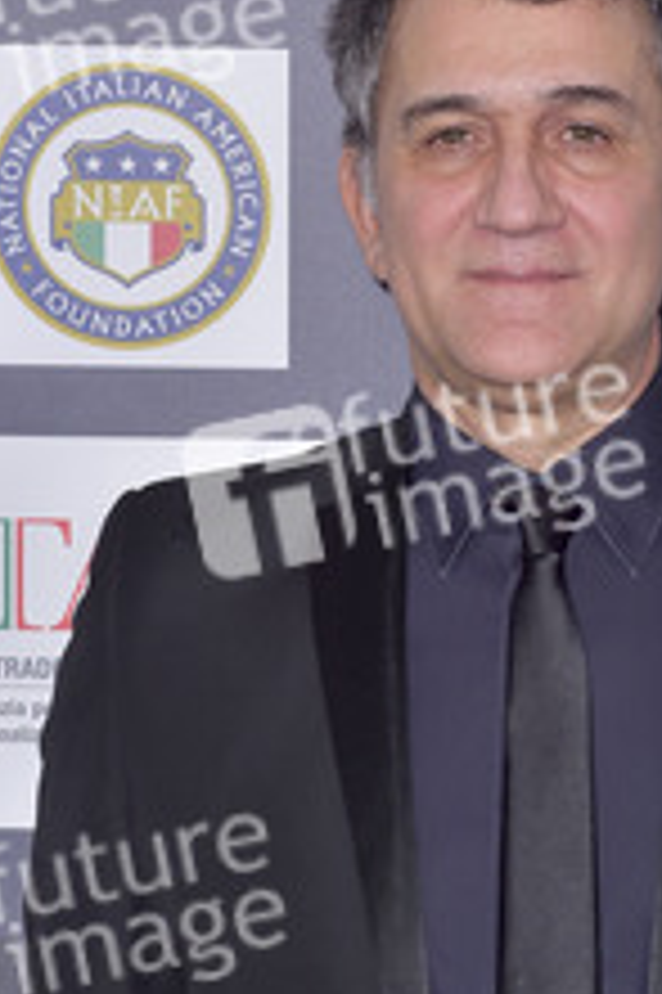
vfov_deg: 16.1
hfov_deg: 10.7
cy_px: 697
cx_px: 547
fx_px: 3508
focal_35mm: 127
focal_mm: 70
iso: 500
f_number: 6.3
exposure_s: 1/320
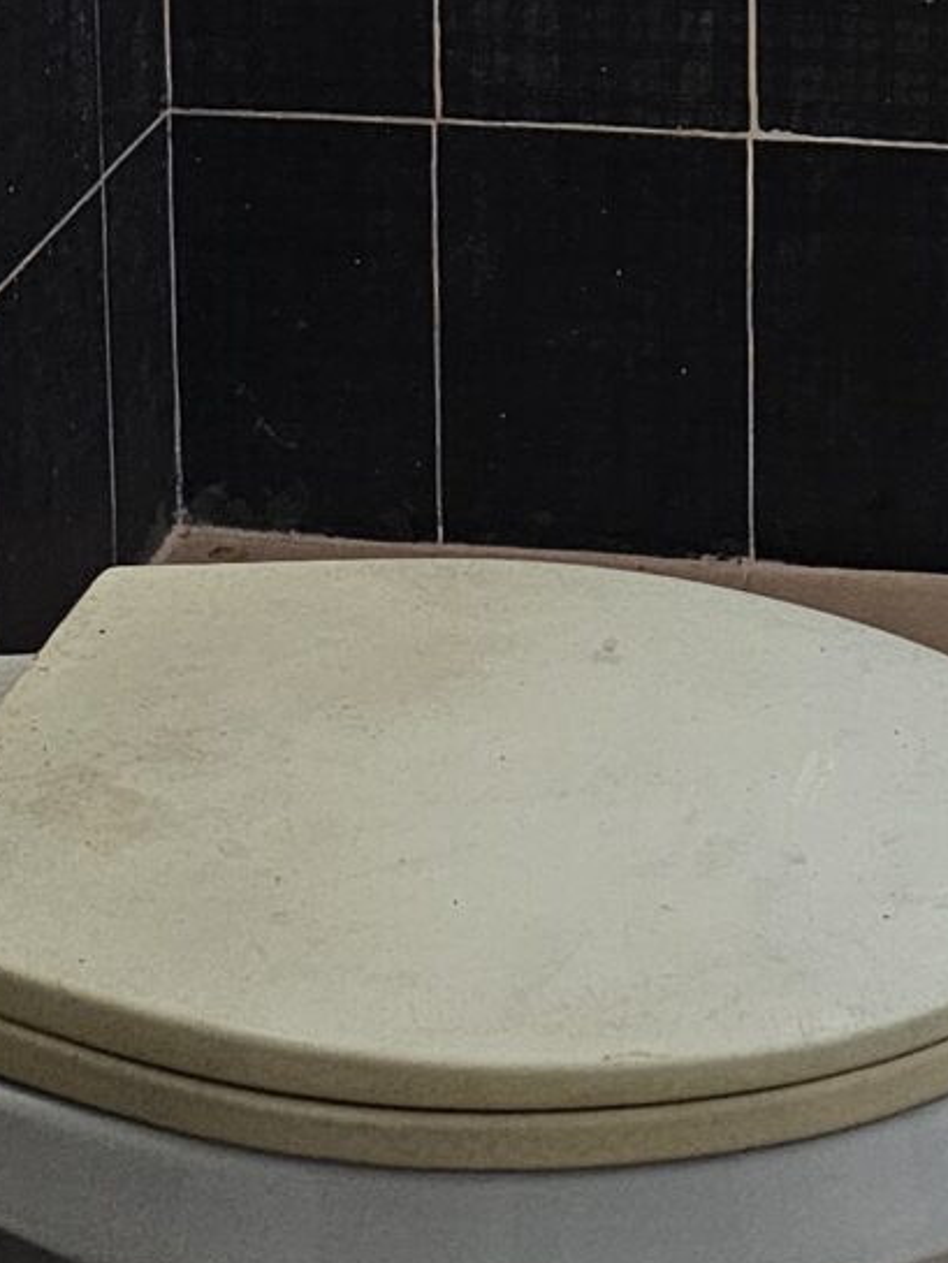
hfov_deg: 13.5
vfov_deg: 16.2
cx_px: 1006
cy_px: -788
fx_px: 3942
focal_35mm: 108
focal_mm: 6.3
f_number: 1.7
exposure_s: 1/170
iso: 500
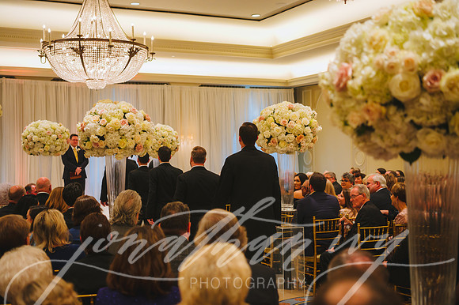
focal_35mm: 50
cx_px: 230
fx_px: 637
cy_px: 152
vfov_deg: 27.0
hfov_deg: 39.6
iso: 2500
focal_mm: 50
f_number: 2.8
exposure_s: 1/250
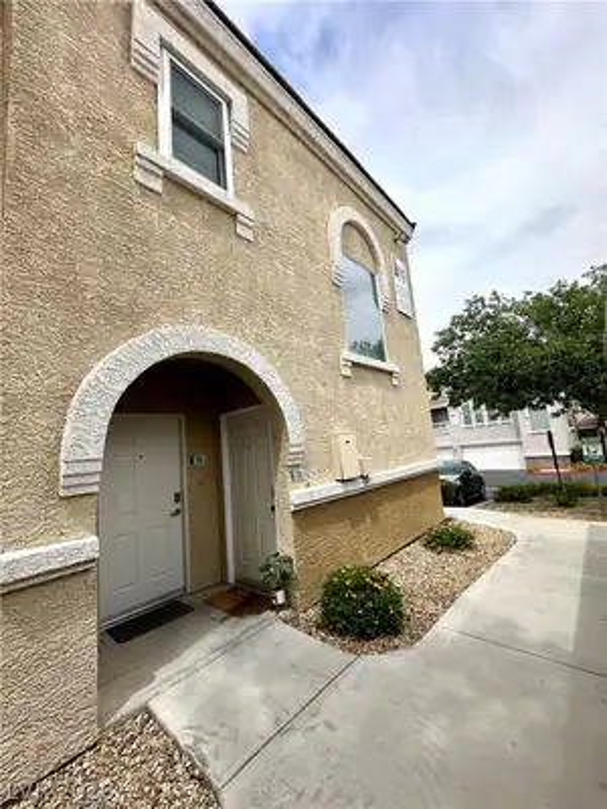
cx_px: 304
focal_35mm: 14
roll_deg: +5.5
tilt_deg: +7.5
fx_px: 327
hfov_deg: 85.7
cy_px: 404
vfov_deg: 102.1
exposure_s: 1/1715
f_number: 2.2
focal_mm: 2.22
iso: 50
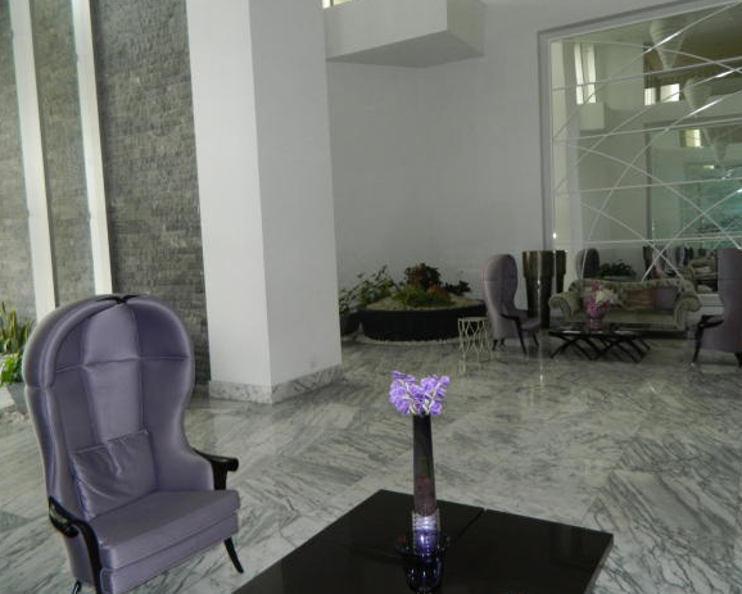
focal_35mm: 27
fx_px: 593
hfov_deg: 63.9
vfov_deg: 53.2
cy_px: 290
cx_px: 406
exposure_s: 1/30
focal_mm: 4.5
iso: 200
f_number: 3.1
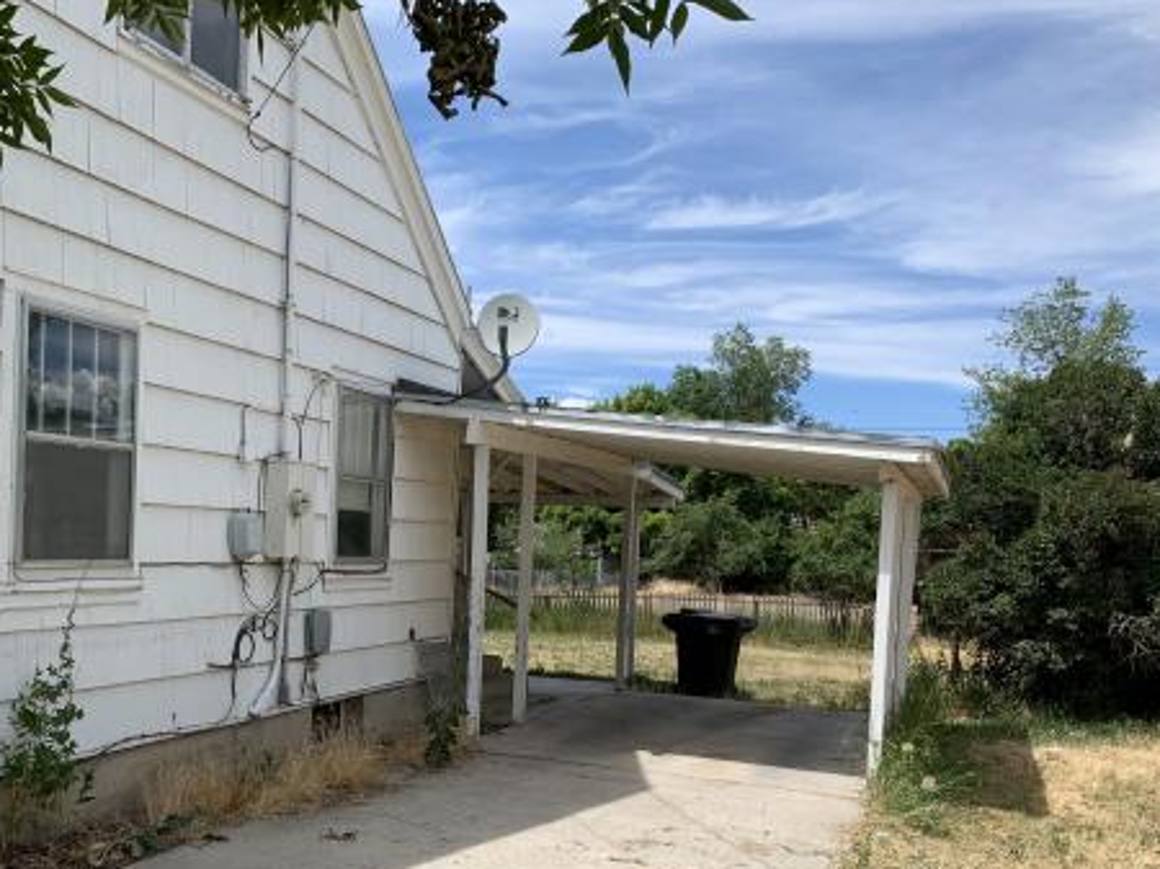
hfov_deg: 49.7
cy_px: 596
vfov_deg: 38.1
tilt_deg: -2.4
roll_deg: -2.4
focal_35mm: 37
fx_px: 1239
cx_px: 446
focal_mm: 4.25
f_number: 1.8
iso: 25
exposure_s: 1/2208
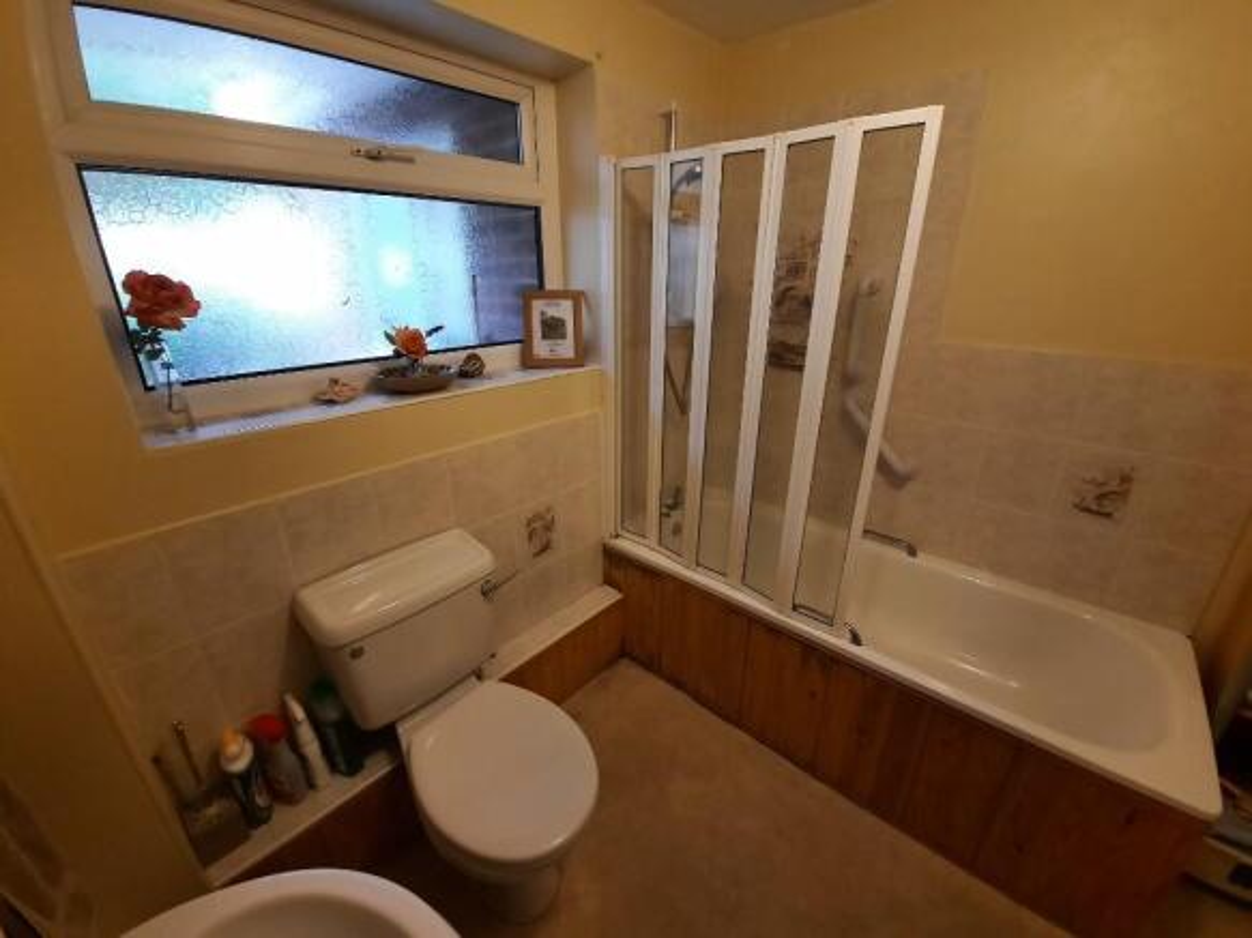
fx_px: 470
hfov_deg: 106.2
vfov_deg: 89.9
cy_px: 469
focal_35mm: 13
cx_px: 626
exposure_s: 1/24
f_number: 2.2
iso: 160
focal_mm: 1.74
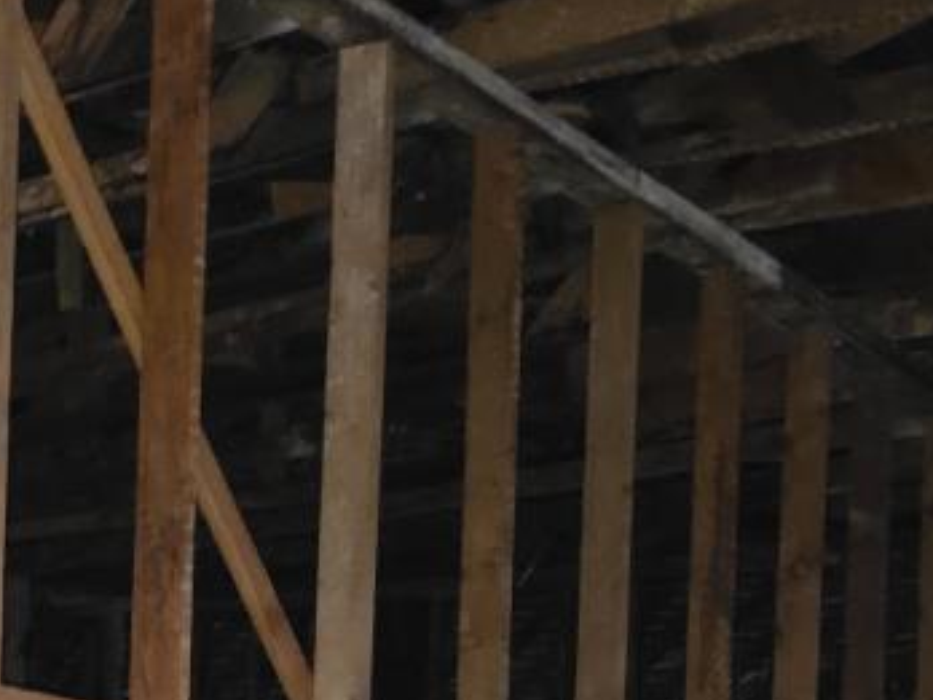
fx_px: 2668
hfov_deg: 19.0
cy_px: 983
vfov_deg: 14.2
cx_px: -91
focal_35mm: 99
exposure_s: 1/8.54
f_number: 1.7
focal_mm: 6.3
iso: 1250
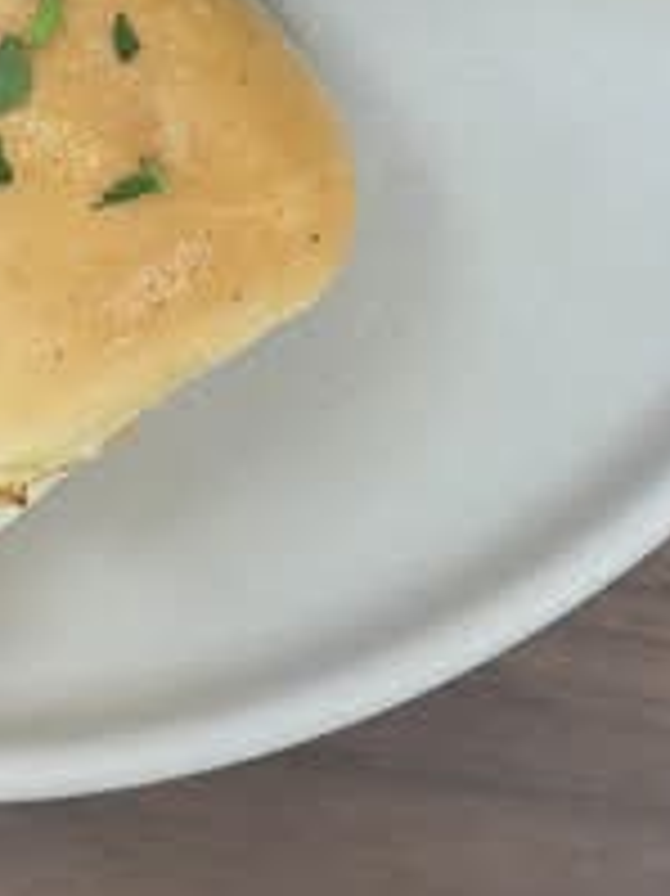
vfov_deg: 10.9
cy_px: -245
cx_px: -63
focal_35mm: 177
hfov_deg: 8.3
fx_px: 4573
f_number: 1.78
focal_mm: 6.86
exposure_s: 1/120
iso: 64
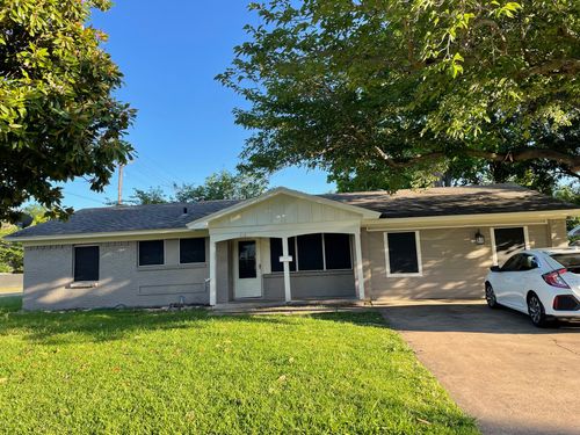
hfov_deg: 67.3
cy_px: 218
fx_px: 436
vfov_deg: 53.1
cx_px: 290
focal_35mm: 26
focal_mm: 4.2
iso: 32
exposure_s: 1/759
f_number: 1.6
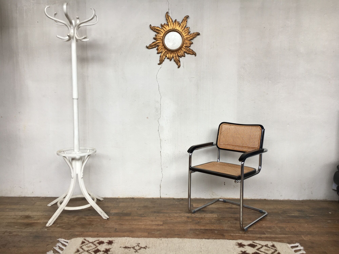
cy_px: 127
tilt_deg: -6.7
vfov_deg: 48.2
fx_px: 284
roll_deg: -0.5
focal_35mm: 29
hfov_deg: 61.7
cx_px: 170
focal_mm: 4.15
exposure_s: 1/50
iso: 25
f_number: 2.2
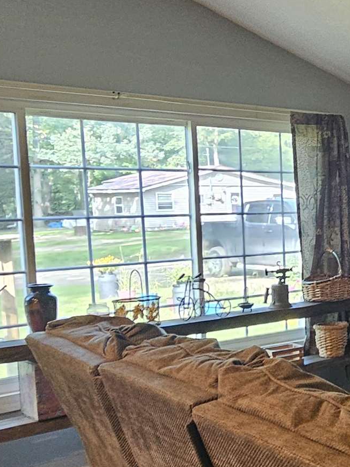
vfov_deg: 41.2
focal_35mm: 46
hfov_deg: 24.7
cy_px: 256
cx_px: 519
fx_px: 620
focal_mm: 2.2
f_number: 2.2
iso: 400
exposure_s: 1/40
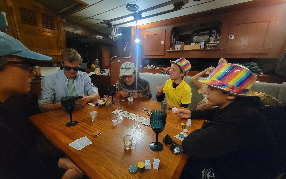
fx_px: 109
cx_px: 145
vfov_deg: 78.5
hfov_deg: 105.3
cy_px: 97
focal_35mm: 14
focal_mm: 2.2
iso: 1000
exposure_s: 1/24
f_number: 2.2
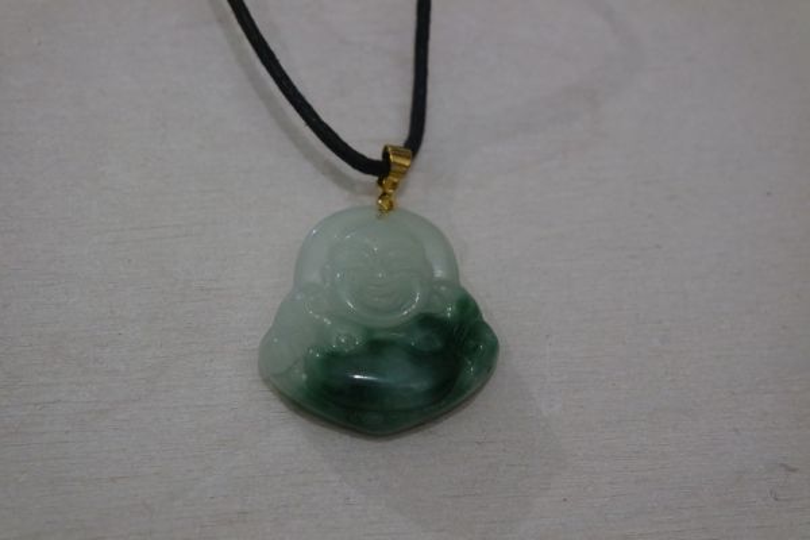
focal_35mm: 77
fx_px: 1732
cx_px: 405
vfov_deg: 17.7
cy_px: 270
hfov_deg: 26.3
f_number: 5.6
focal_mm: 50
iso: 3200
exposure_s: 1/60
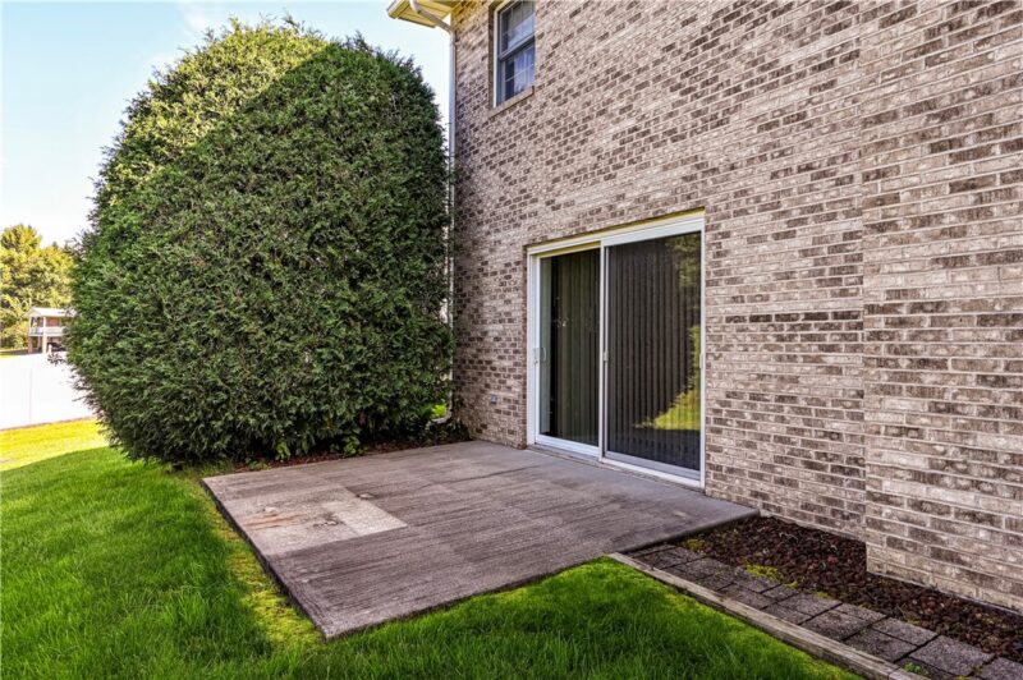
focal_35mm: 22
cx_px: 512
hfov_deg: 79.9
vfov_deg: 58.3
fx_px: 610
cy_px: 340
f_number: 8
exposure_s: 1/40
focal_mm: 21.5
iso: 100
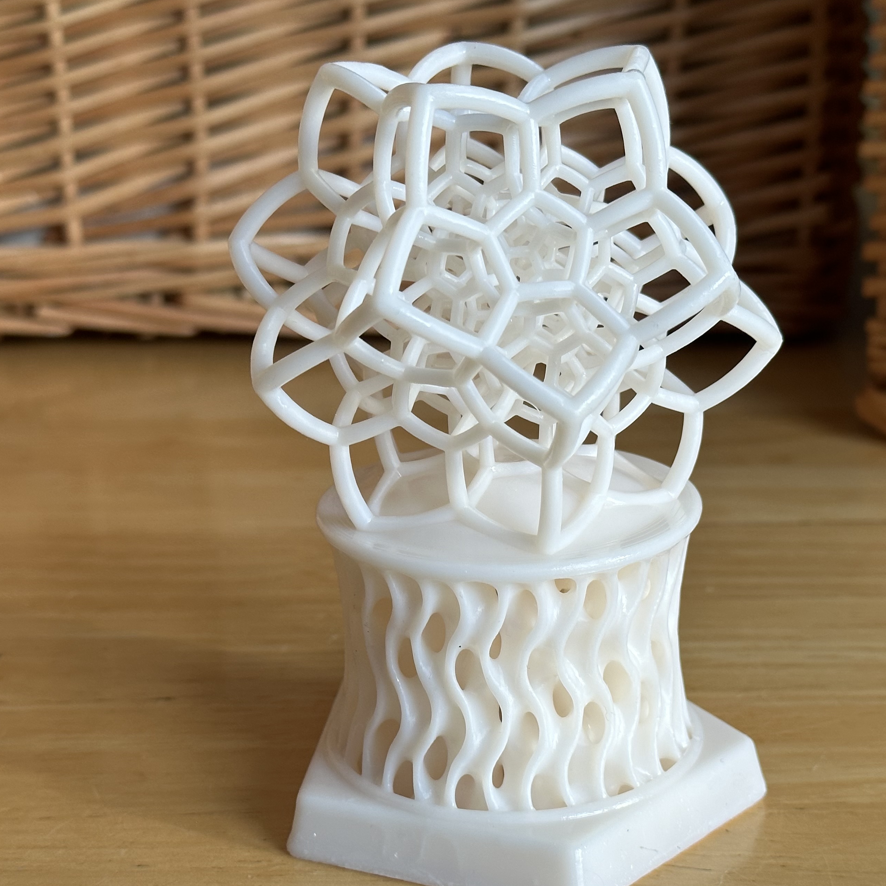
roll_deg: +0.8
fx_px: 1940
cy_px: 487
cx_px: 481
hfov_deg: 25.7
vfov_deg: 25.7
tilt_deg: -19.3
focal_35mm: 67
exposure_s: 1/71
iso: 80
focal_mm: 6.86
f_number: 1.78
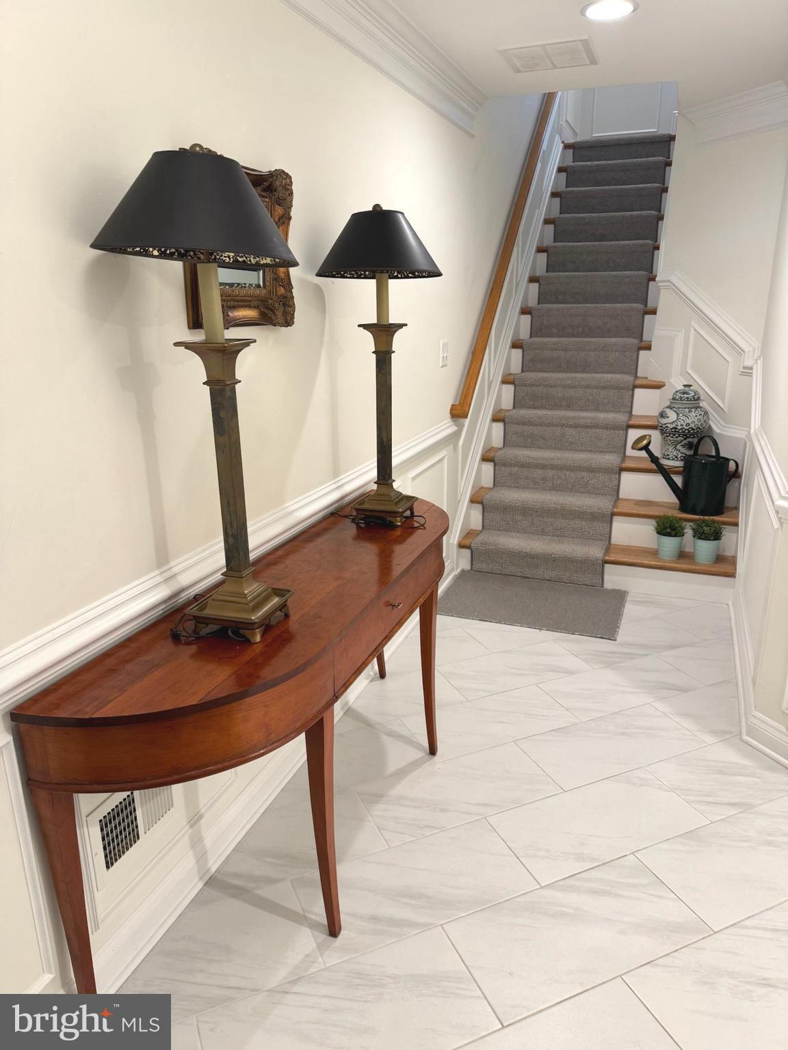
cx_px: 394
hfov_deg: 56.8
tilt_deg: -18.3
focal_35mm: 24
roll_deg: +0.4
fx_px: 728
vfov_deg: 71.6
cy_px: 525
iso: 125
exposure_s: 1/60
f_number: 1.78
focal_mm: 6.76
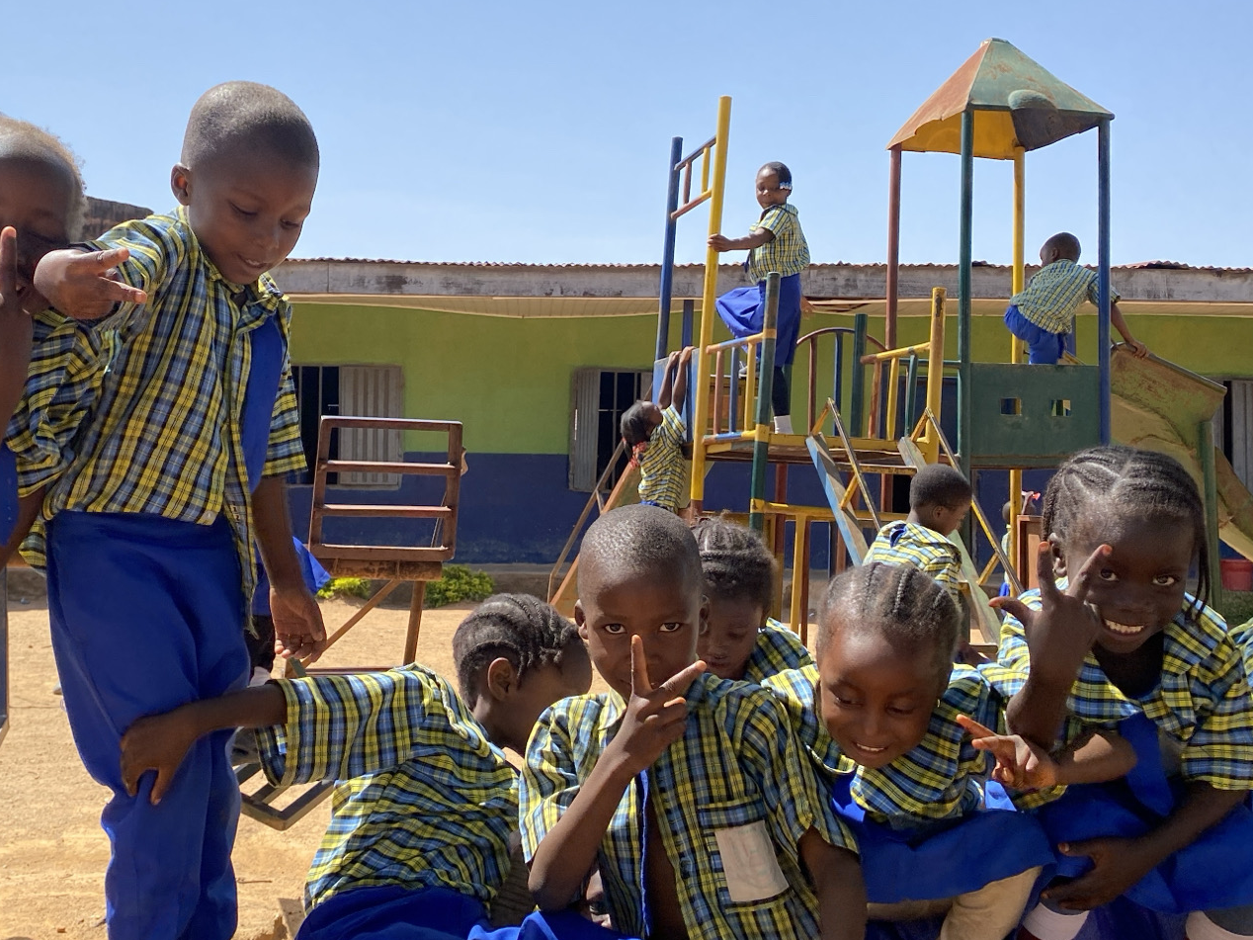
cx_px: 548
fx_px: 1484
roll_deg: +0.2
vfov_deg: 35.1
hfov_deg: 45.7
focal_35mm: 41
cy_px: 398
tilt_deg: +2.0
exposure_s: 1/1927
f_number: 1.8
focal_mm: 4.25
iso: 32
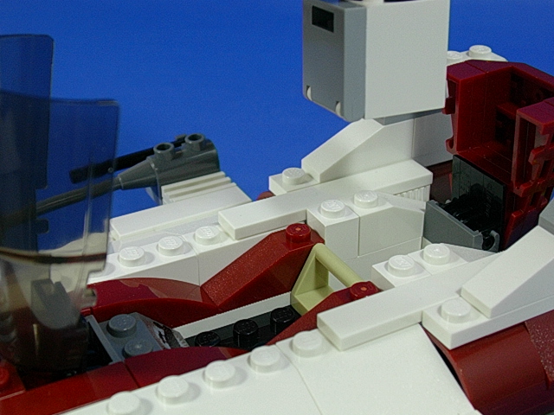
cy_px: 208
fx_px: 960
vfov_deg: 24.4
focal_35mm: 60
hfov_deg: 32.2
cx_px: 277
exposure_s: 1/20.1
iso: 70
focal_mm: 9
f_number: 3.4
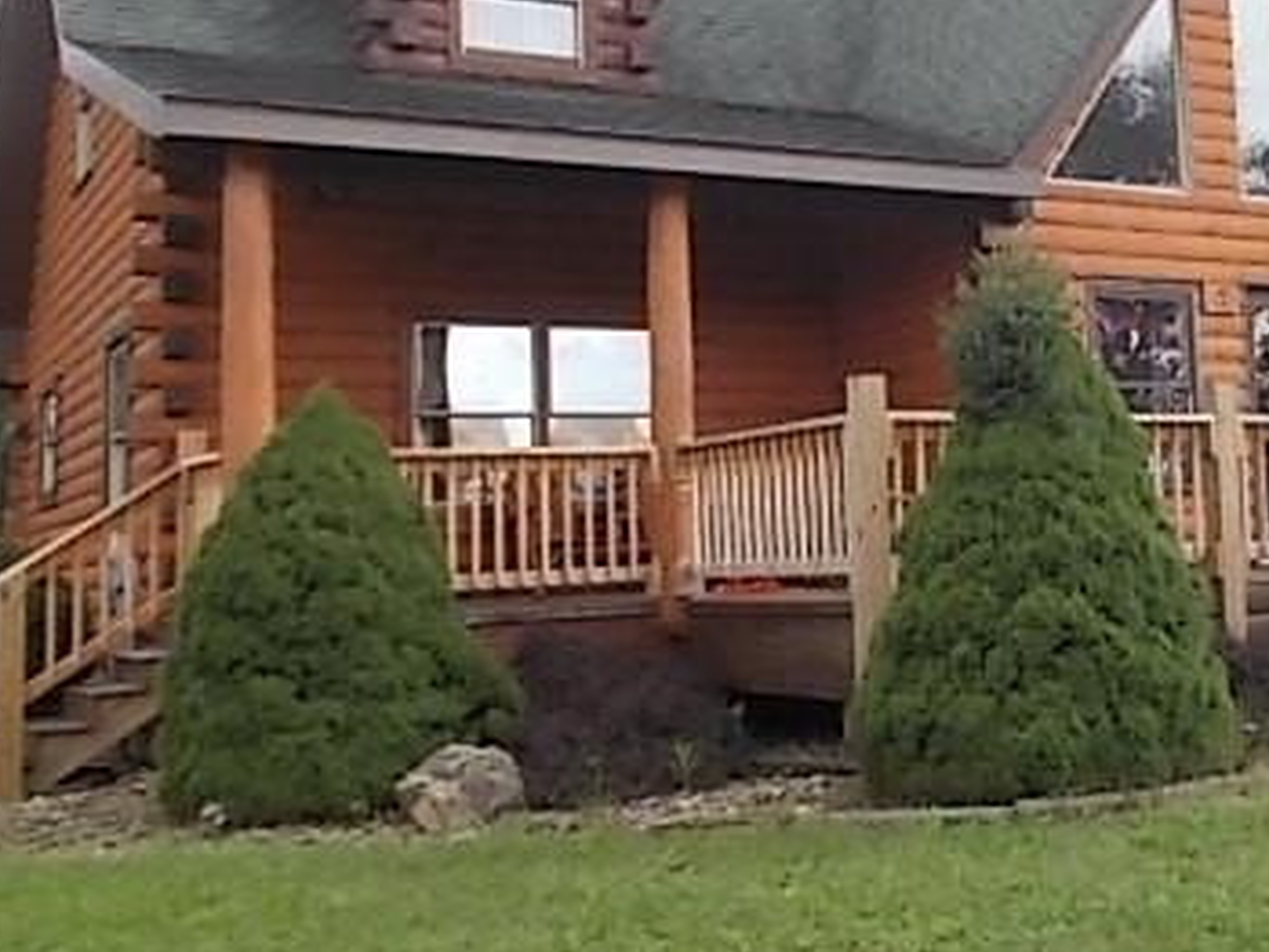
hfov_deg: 33.9
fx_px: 2017
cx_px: 1018
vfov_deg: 26.4
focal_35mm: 55
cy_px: 331
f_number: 3.4
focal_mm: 5.3
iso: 80
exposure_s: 1/125
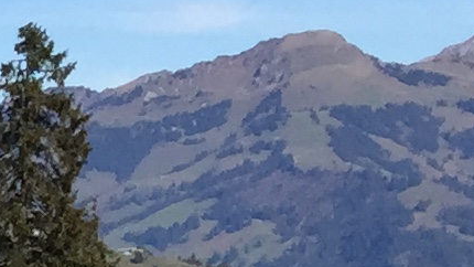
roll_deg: +1.6
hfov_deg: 7.6
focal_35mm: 240
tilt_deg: -7.5
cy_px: 501
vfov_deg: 5.0
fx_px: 3017
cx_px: -1046
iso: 32
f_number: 2.2
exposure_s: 1/2198
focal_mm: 4.15
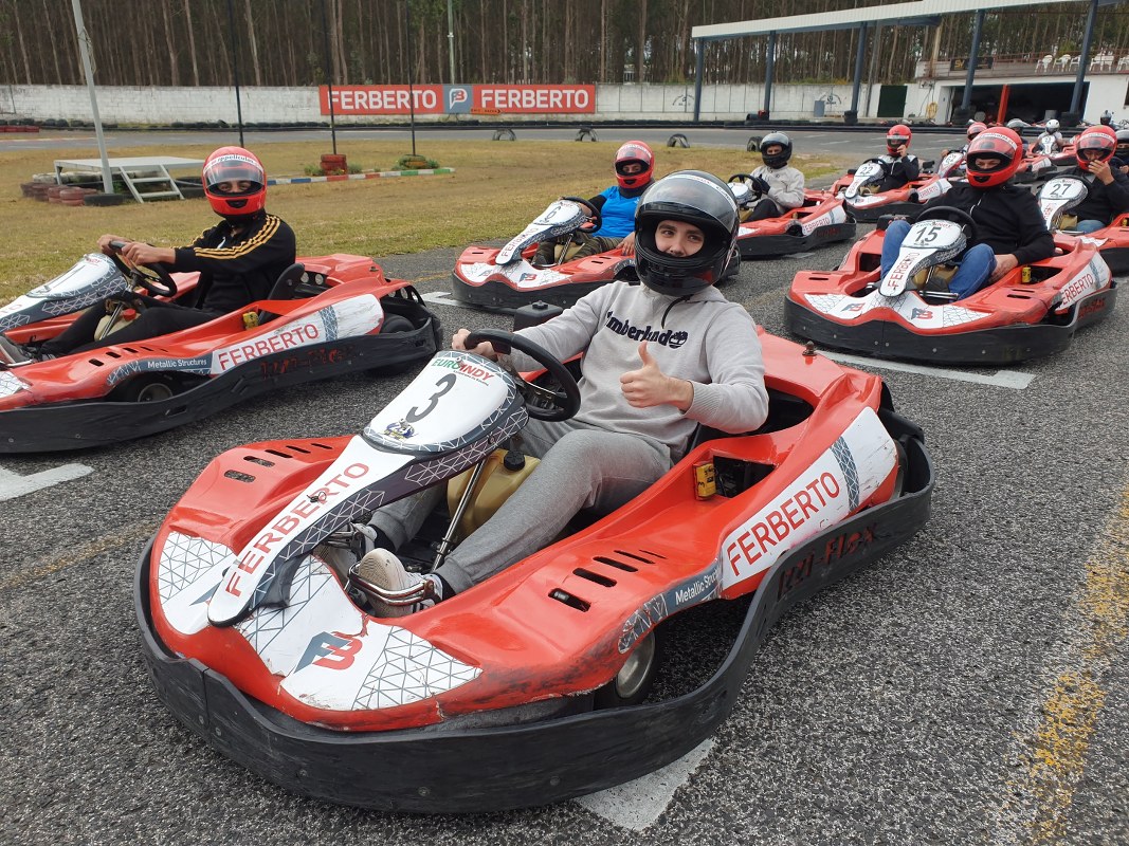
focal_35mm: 26
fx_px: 848
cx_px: 564
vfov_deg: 53.1
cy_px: 423
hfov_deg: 67.3
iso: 50
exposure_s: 1/878
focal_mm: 4.3
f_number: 2.4
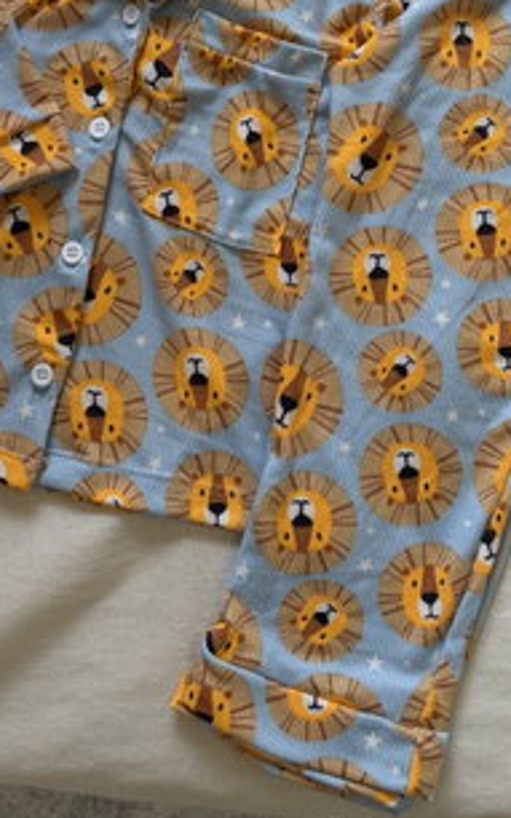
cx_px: 265
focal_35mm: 48
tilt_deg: -81.5
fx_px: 1071
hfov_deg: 26.8
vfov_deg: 40.0
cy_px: 154
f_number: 1.6
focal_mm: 5.96
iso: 64
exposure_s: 1/386
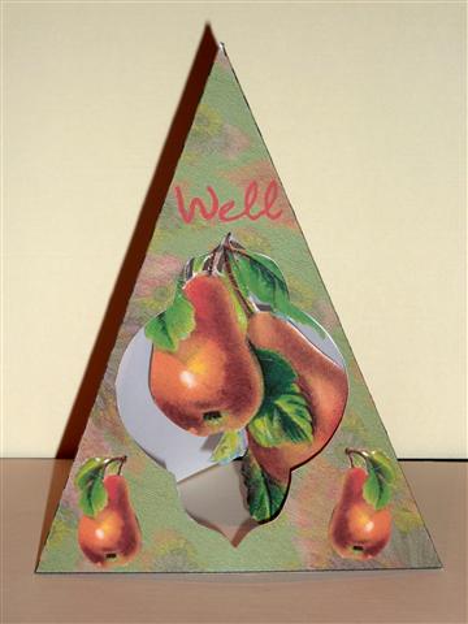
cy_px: 312
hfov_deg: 14.2
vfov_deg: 18.9
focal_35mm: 104
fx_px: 1875
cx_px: 234
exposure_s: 1/40
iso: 100
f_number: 4.3
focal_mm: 17
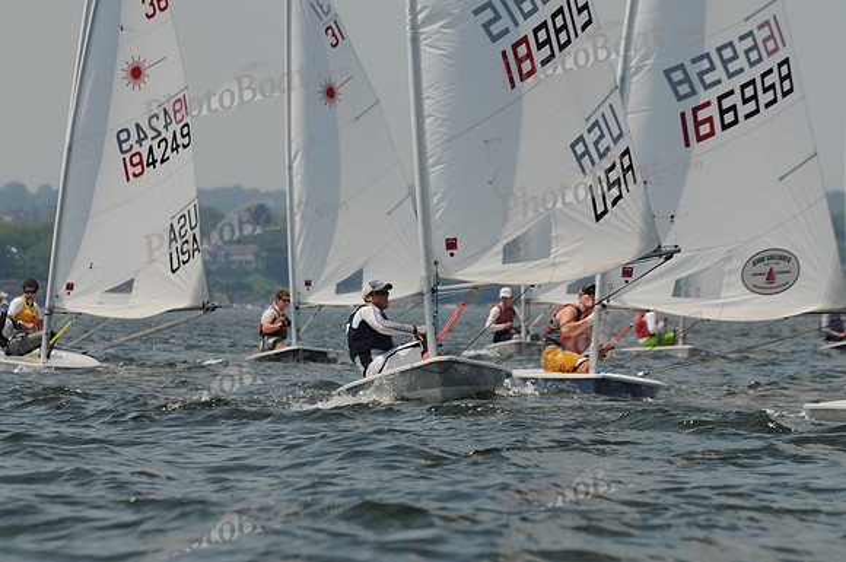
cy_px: 281
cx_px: 423
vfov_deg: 3.0
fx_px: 10560
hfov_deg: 4.6
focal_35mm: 450
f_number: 9
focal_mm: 300
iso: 200
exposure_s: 1/500
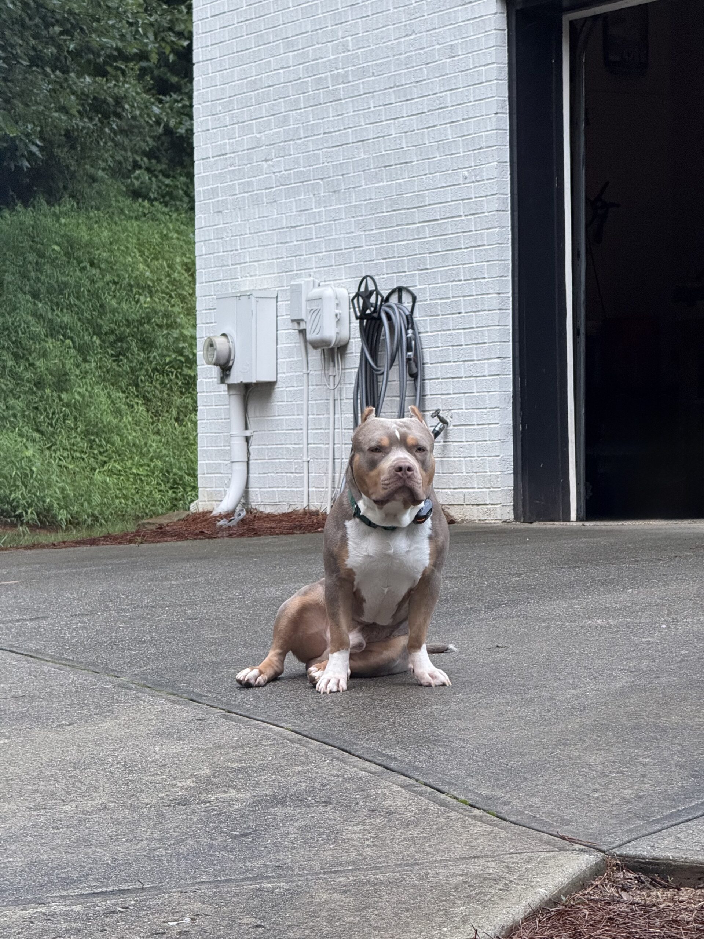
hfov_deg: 12.3
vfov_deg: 16.4
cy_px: 470
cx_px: 352
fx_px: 3254
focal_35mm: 120
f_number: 2.8
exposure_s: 1/60
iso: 250
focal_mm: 15.66
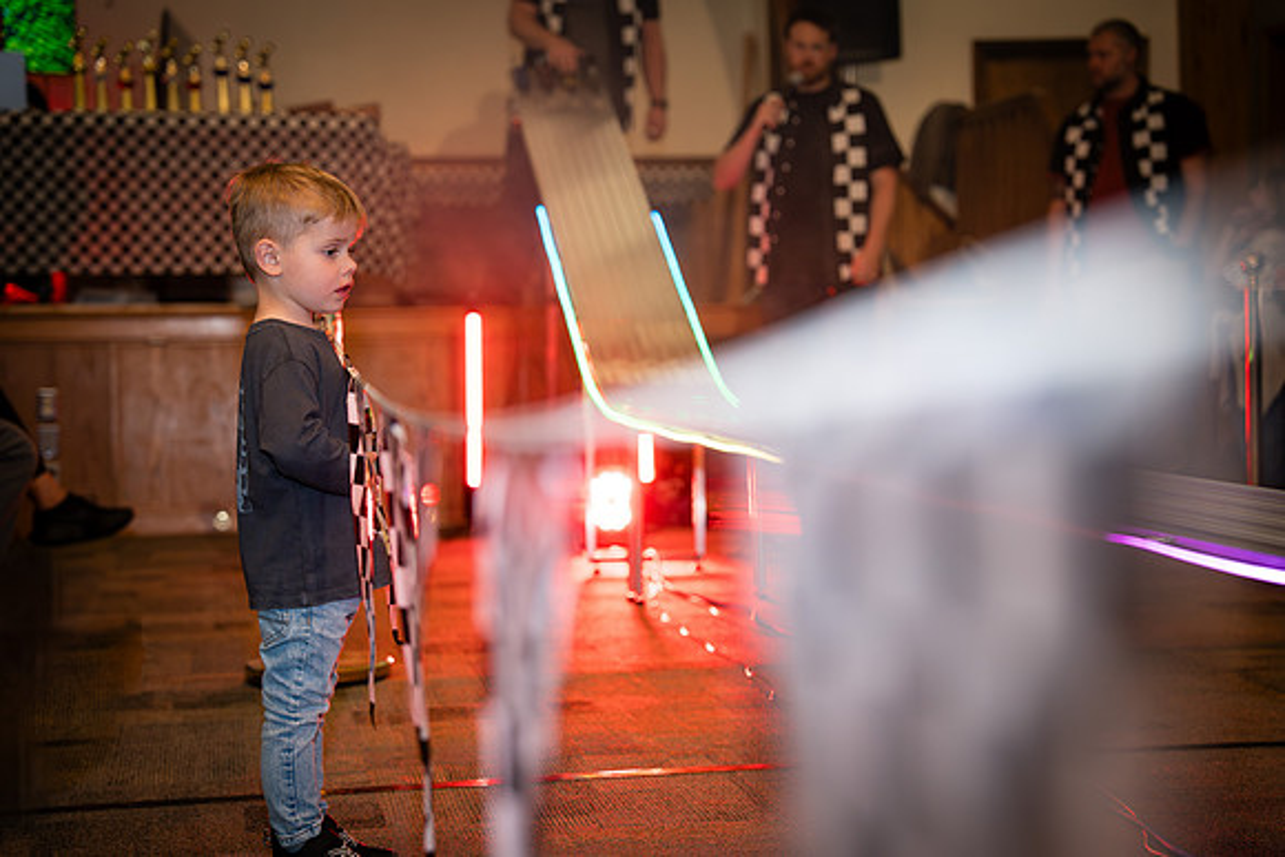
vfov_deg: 19.5
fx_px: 2499
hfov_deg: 28.8
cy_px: 428
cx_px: 642
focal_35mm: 70
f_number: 3.2
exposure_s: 1/250
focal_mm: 70
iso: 800
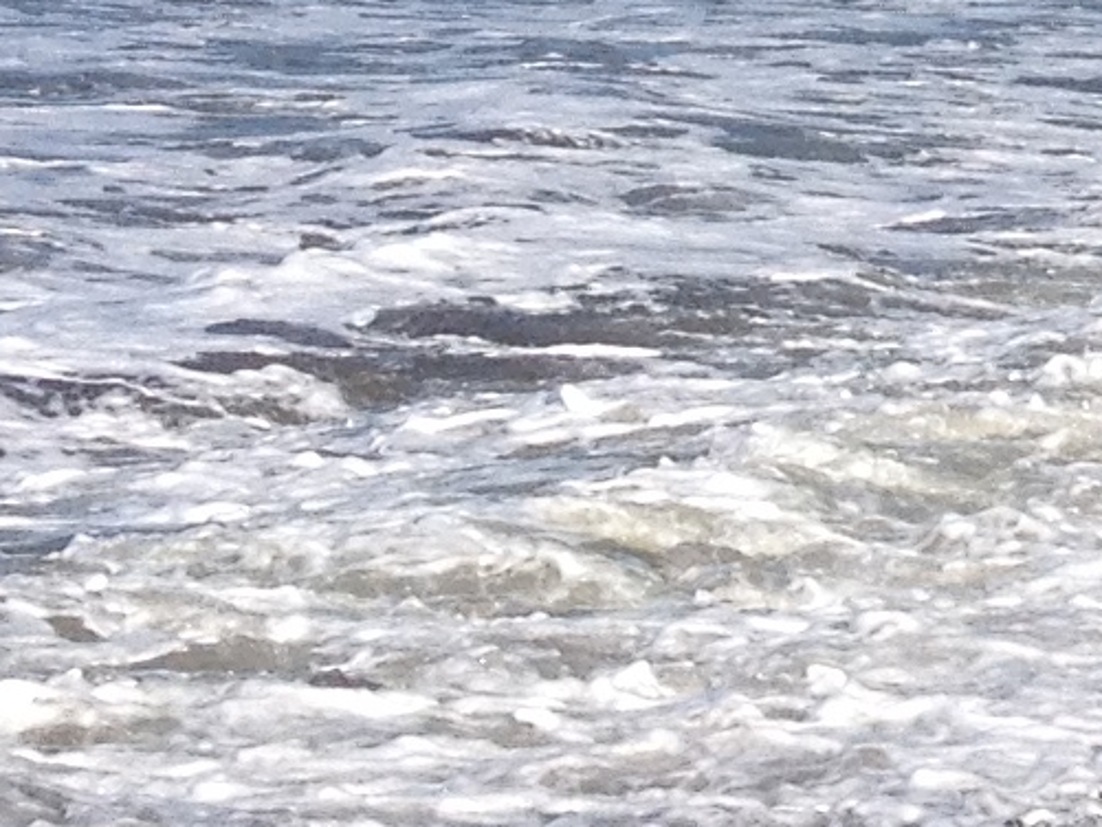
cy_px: -713
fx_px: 7260
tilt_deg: -0.5
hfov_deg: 8.1
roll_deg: -2.6
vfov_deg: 6.4
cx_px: 2508
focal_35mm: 228
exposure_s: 1/1972
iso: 50
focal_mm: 4.28
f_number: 2.4
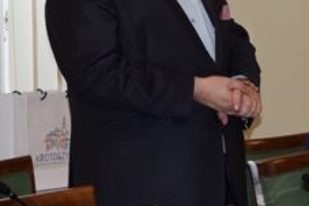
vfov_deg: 6.0
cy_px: 23
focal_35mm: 229
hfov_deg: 9.0
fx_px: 1961
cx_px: 128
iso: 800
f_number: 5
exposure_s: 1/100
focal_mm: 45
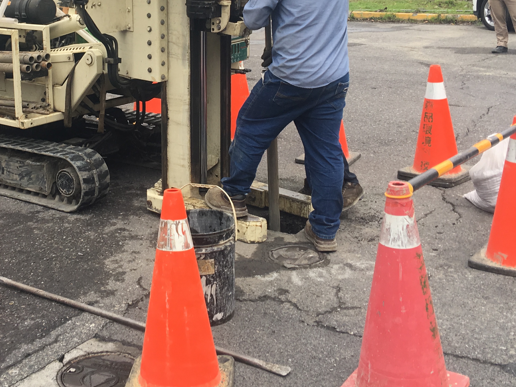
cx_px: 167
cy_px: 55
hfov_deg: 34.0
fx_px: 835
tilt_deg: -6.8
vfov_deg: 25.5
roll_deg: +1.1
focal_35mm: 56
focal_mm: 4.15
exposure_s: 1/138
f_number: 2.2
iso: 25
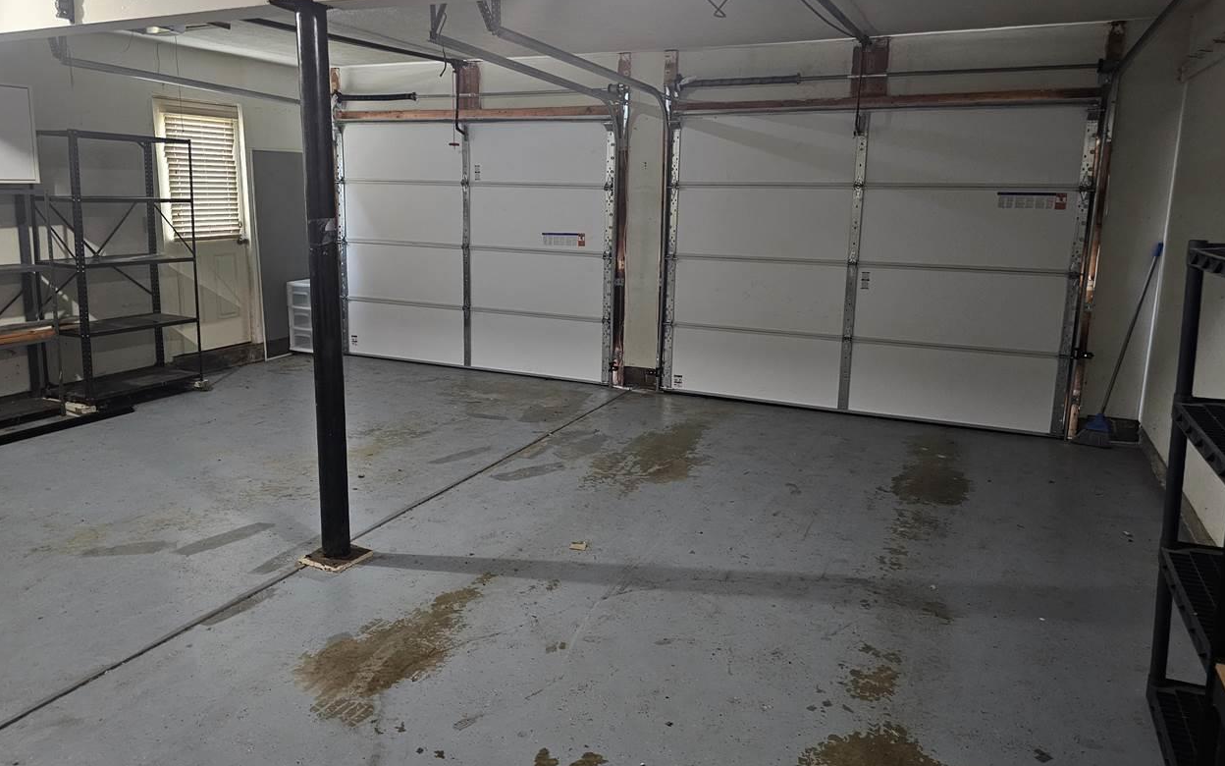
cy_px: 351
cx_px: 609
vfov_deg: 49.2
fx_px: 835
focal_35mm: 25
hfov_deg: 72.5
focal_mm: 6.3
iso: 640
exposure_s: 1/24
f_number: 1.7
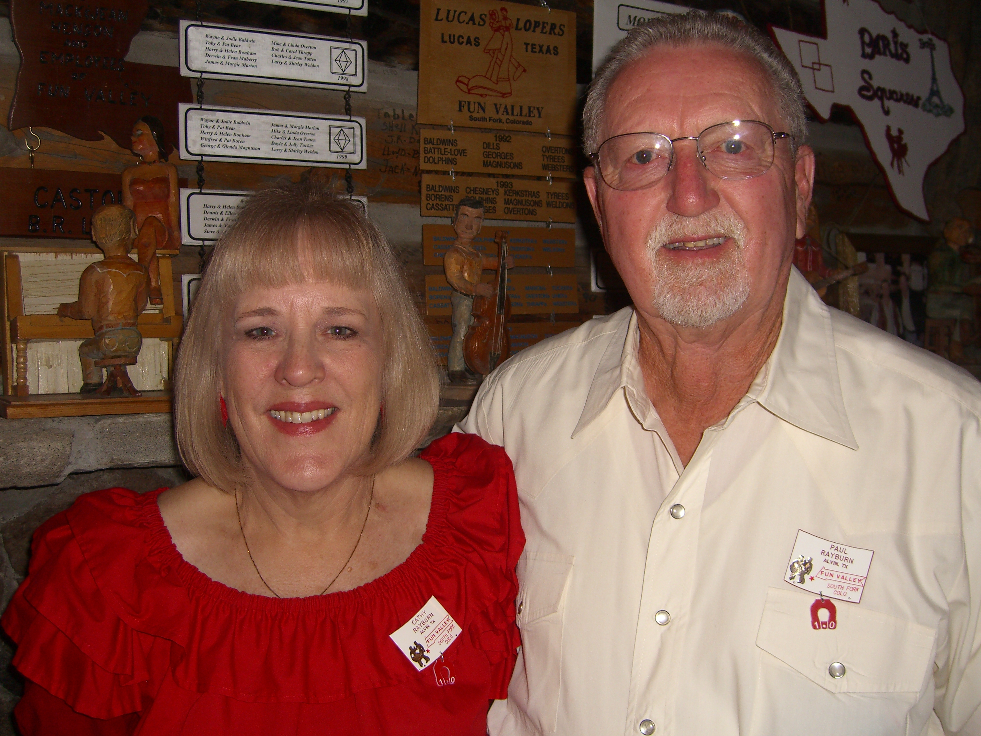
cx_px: 490
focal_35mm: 38
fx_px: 1077
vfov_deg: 37.7
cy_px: 368
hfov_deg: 49.0
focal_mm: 7.9
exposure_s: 1/60
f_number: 2.8
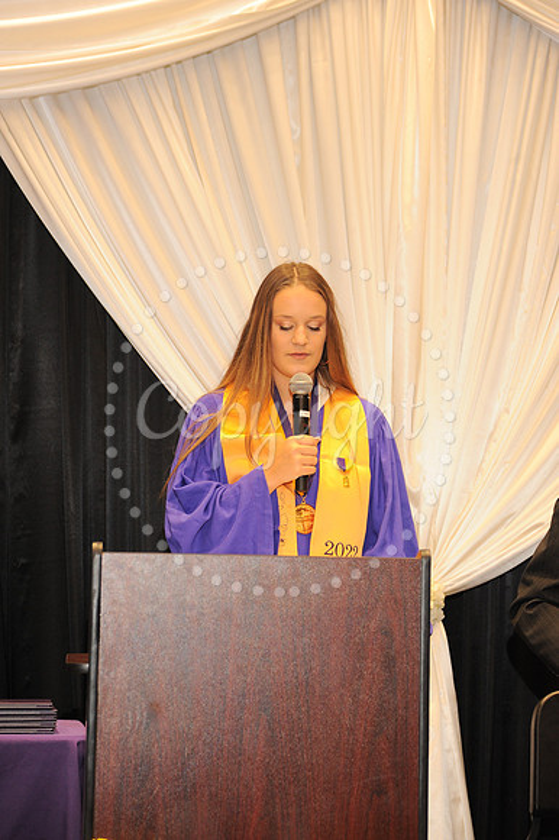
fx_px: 2448
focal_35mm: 105
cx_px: 280
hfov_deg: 13.0
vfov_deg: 19.5
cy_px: 420
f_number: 5.6
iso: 1250
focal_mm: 105
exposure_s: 1/60
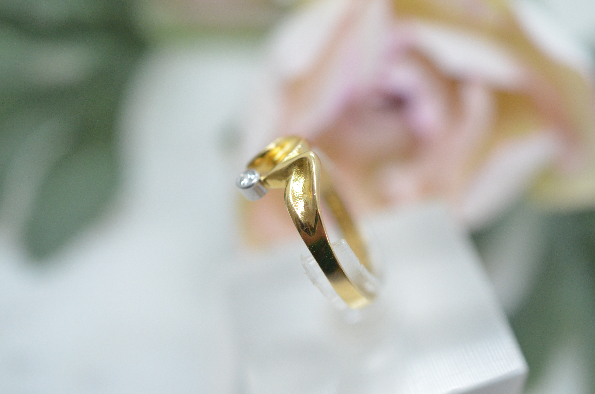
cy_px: 197
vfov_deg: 22.5
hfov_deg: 33.5
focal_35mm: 60
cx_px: 298
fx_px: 990
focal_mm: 40
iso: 3200
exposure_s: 1/2000
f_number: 4
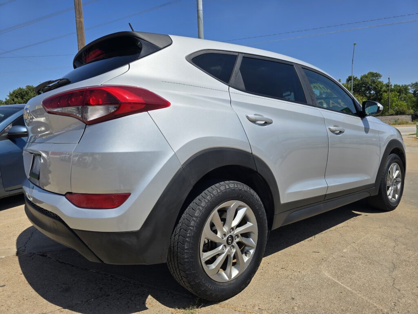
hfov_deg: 73.9
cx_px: 209
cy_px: 157
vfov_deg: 58.9
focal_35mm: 23
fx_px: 278
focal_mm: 6.3
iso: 12
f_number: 1.7
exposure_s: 1/1343
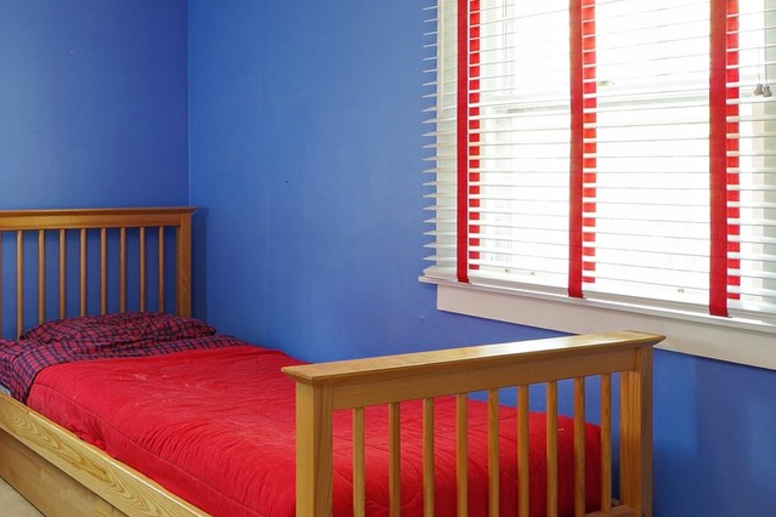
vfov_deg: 34.7
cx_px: -5
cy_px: 175
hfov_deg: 43.3
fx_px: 819
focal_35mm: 38
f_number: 11
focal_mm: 15
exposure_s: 1.3
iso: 200
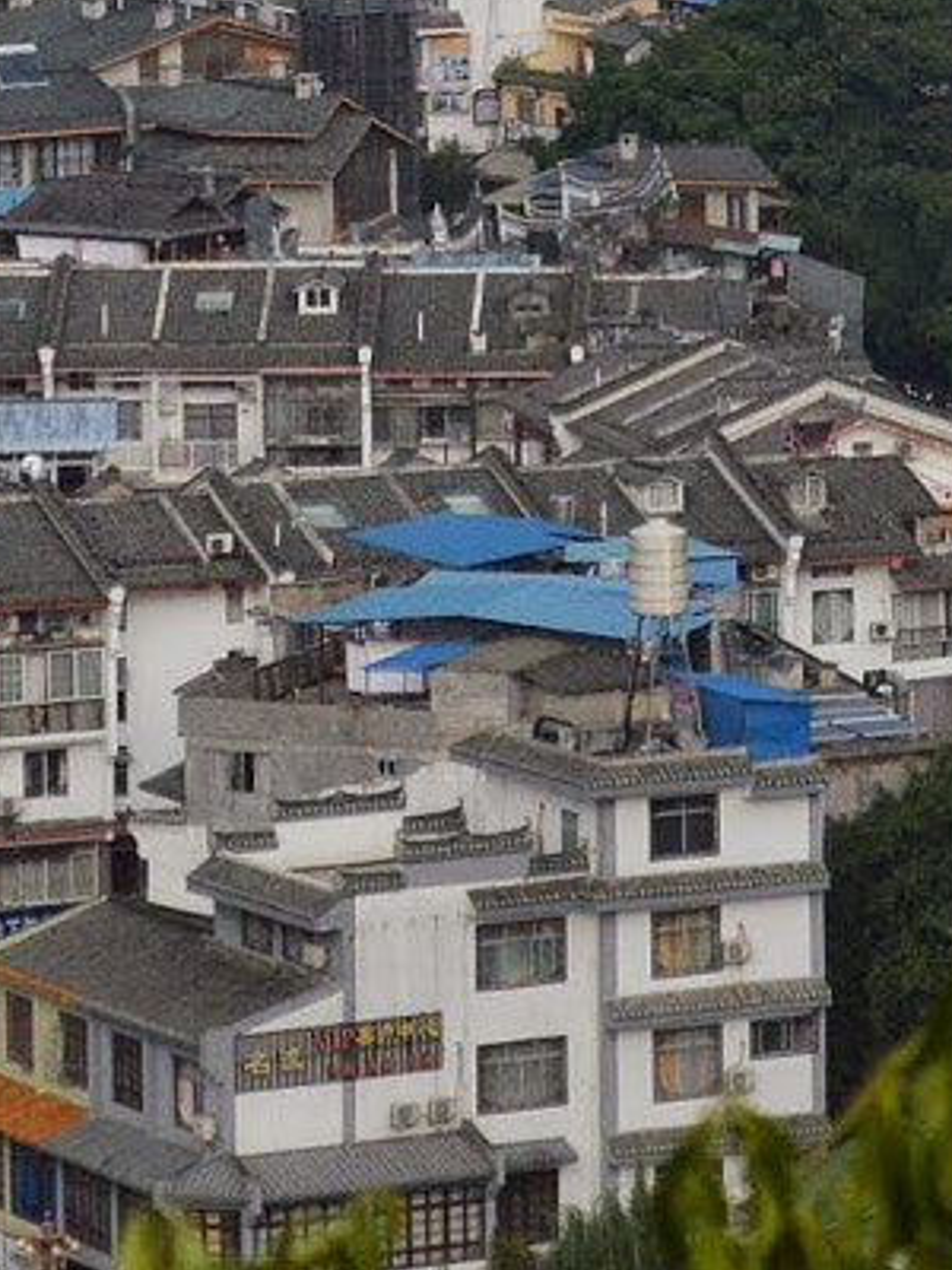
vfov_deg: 6.6
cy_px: -365
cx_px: 365
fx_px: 11001
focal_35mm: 300
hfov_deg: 5.0
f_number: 5.6
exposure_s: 1/4000
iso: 720
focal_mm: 52
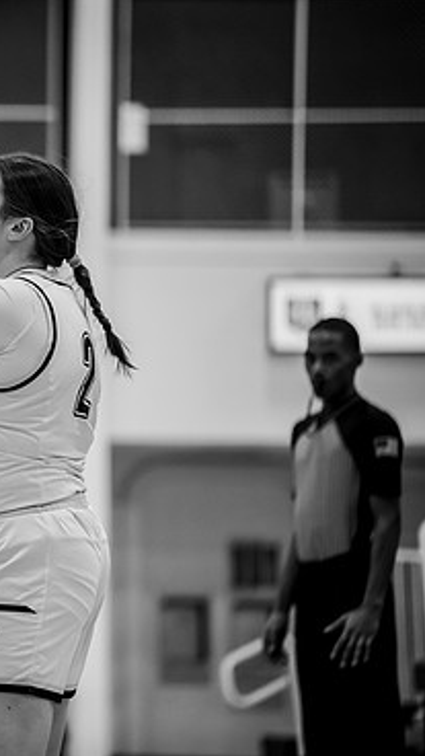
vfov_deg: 8.6
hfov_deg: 4.8
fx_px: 5029
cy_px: 391
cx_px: -139
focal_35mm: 251
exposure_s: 1/640
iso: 1600
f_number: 2.8
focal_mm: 150
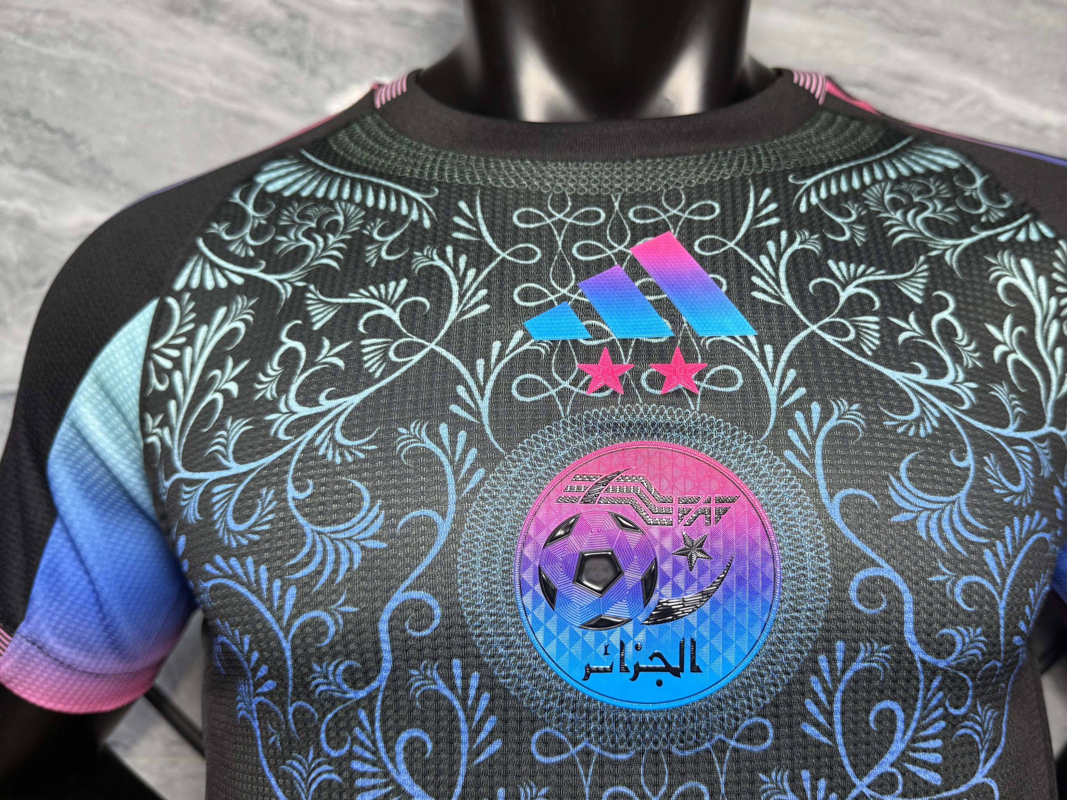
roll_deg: +0.8
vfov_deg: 49.7
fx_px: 863
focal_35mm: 28
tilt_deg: +7.5
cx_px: 606
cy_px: 397
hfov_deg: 63.2
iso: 160
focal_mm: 6.76
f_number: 1.78
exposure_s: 1/50
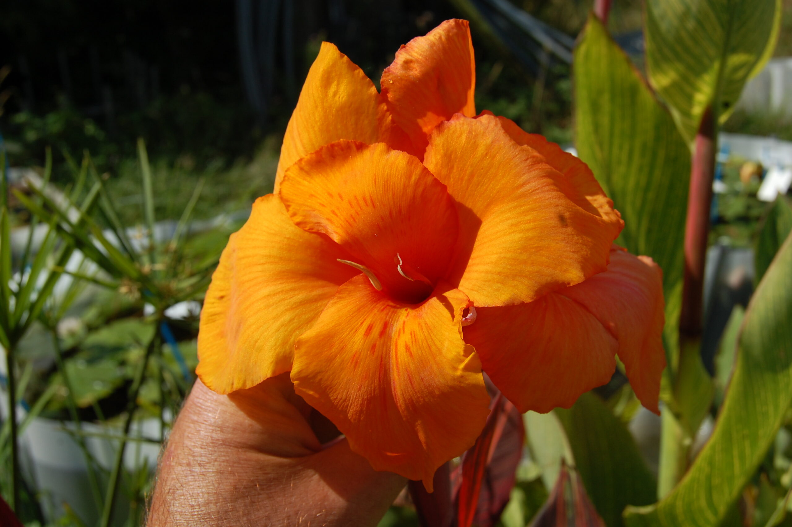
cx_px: 396
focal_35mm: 39
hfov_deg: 49.6
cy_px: 264
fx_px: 857
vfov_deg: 34.1
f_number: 11
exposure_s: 1/500
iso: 200
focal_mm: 26
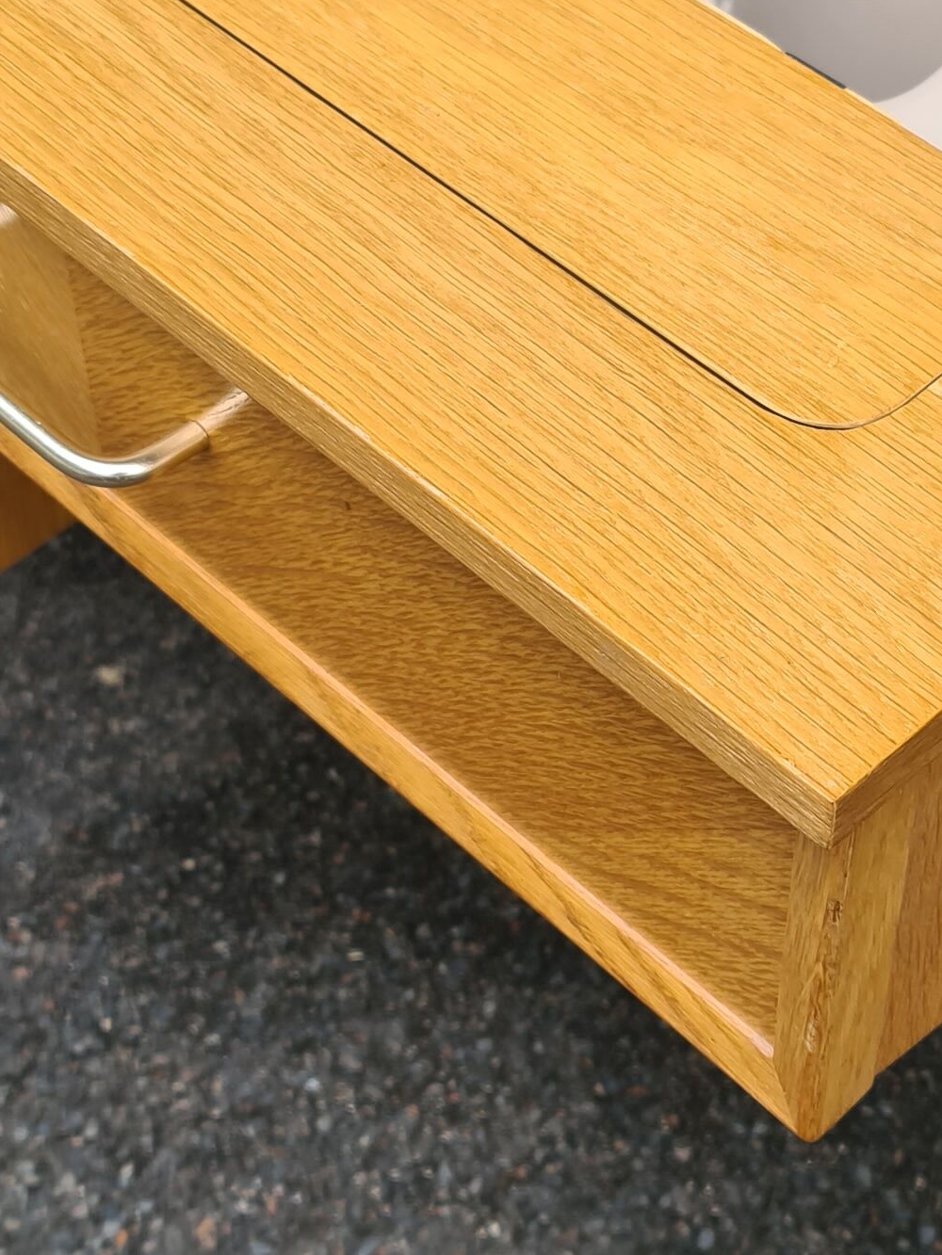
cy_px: 442
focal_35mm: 75
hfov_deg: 19.6
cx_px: 575
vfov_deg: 25.9
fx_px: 2721
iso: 50
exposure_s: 1/239
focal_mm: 7
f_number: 1.8
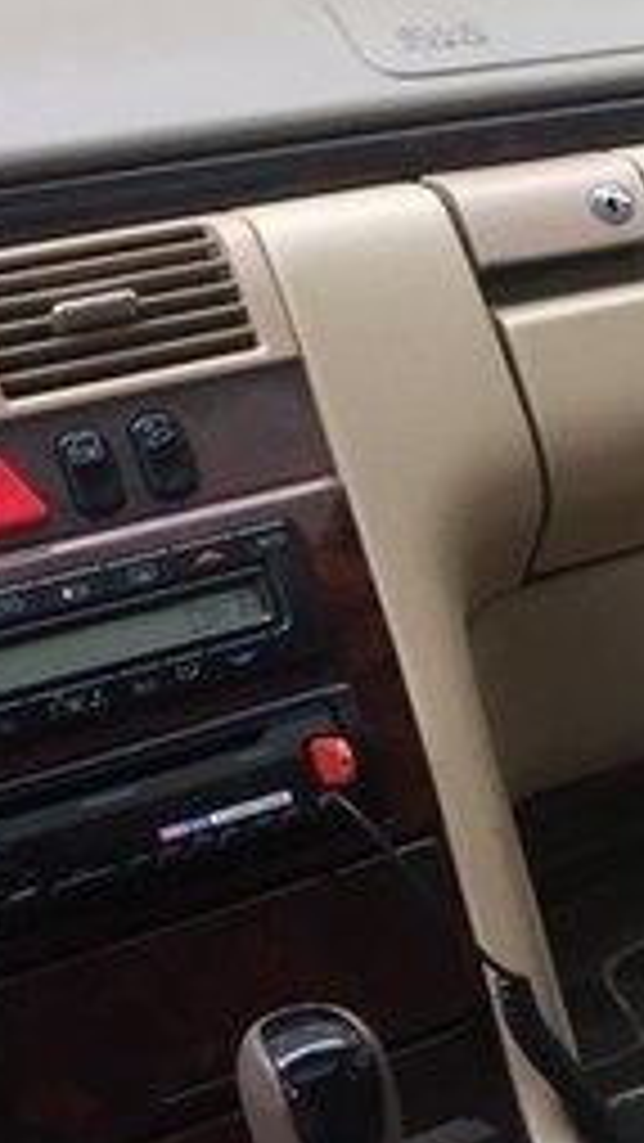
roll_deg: +4.0
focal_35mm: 82
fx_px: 2488
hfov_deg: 12.8
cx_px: 1311
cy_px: 502
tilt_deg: -16.8
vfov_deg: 25.9
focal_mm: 4.15
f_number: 2.2
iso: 50
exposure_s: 1/33
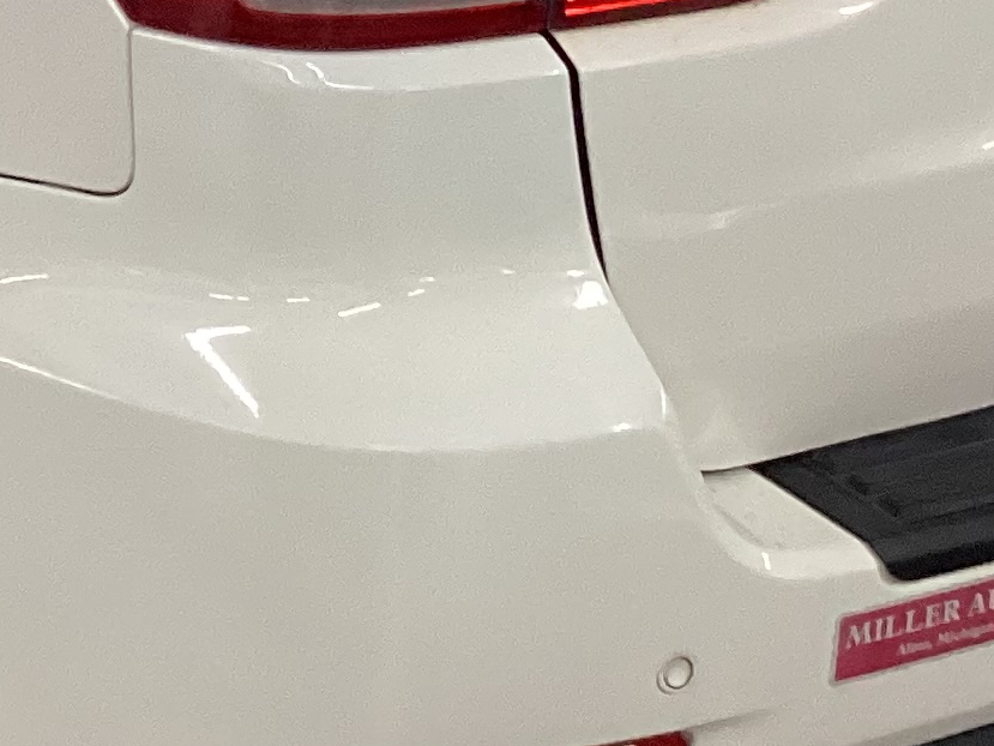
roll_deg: -0.8
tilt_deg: -16.0
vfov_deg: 11.8
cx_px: 162
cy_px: -265
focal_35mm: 122
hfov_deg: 16.0
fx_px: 3504
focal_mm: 3.3
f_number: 2.4
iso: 160
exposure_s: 1/60
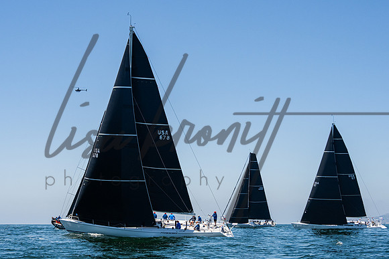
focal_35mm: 64
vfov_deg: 21.1
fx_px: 696
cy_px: 162
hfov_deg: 31.1
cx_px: 159
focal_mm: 47
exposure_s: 1/2500
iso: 500
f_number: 8
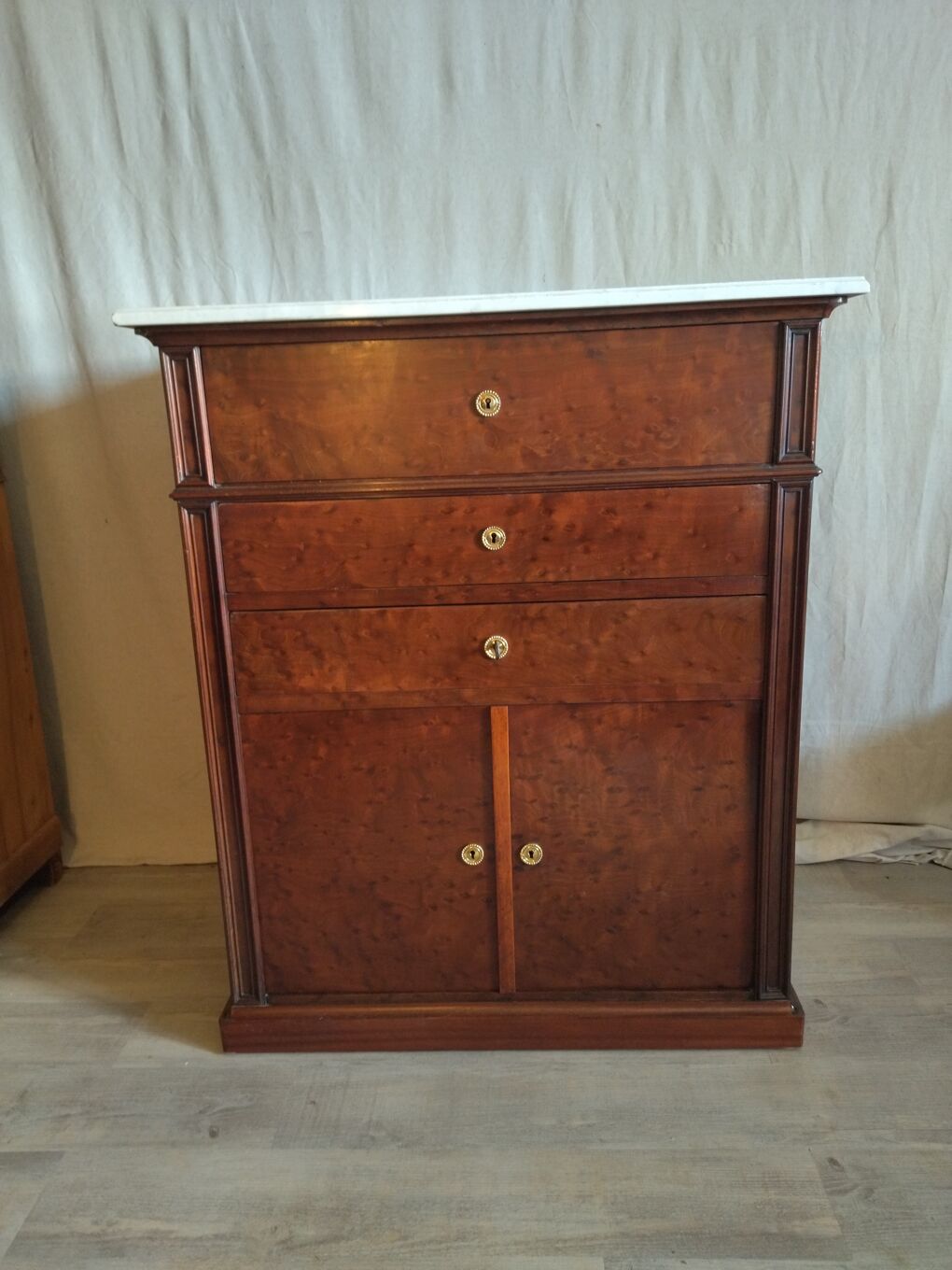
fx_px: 990
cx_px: 476
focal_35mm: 27
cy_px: 635
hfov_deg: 51.4
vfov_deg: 65.3
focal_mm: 4.74
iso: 181
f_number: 1.79
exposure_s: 1/25
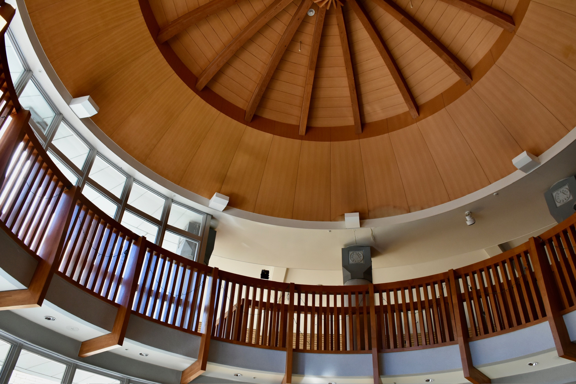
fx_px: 480
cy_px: 192
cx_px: 288
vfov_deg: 43.6
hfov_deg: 61.9
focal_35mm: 30
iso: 800
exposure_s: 1/200
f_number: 7.1
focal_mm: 20
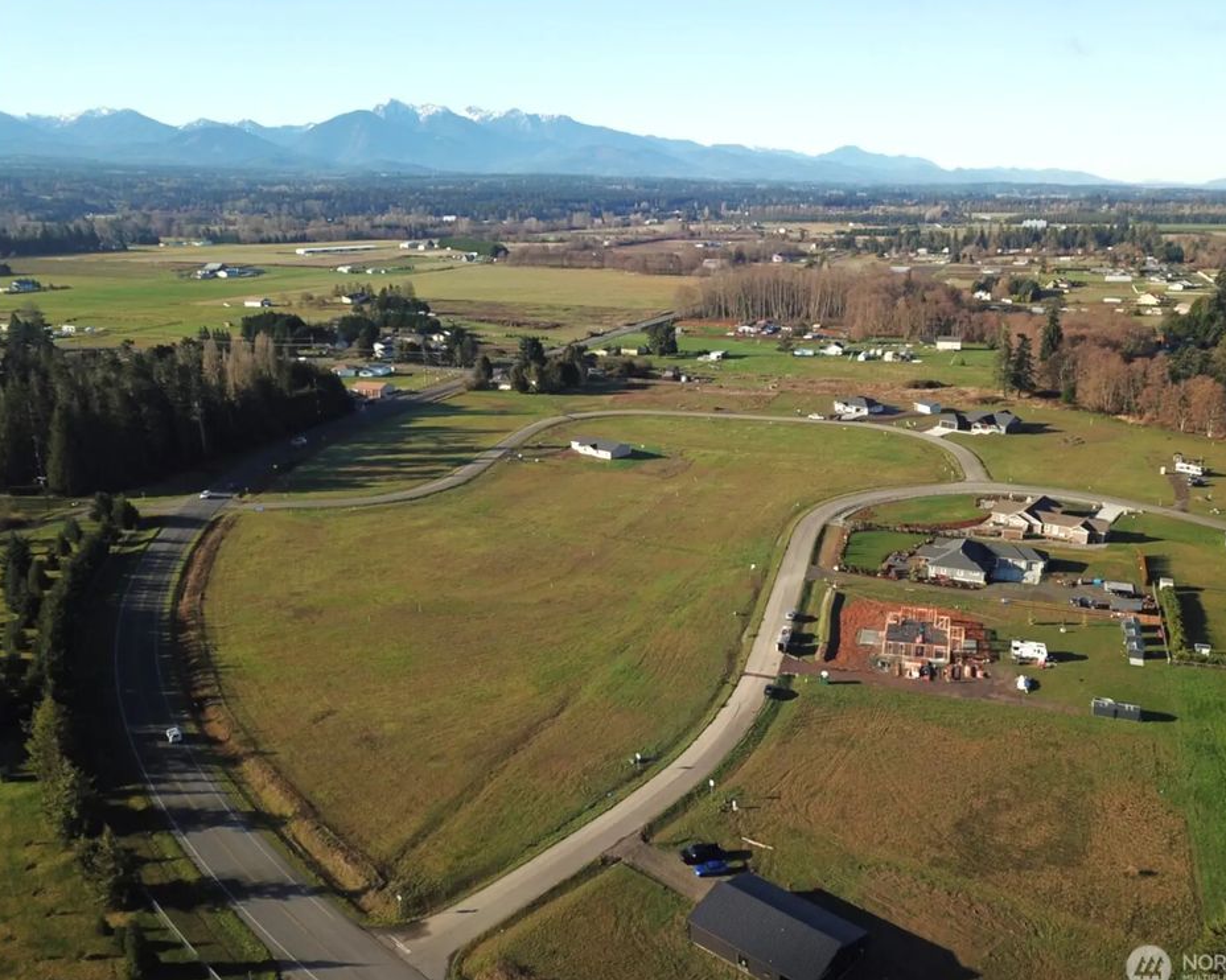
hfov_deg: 62.1
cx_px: 666
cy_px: 495
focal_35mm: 28
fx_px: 1016
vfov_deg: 51.5
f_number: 2.2
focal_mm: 4.7
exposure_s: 1/992
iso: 100
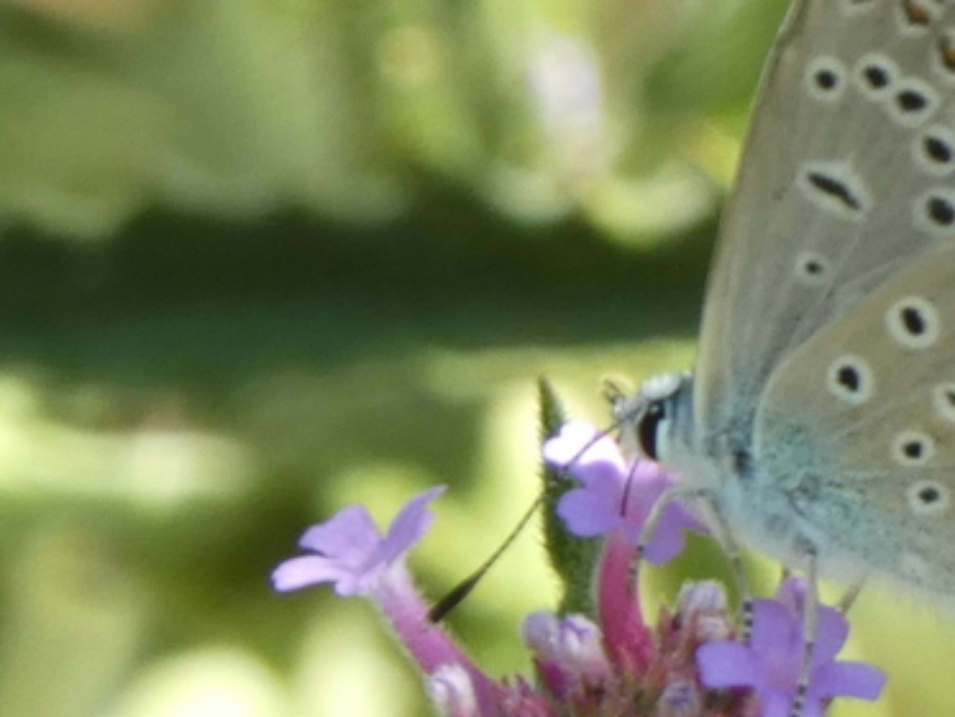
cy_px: 484
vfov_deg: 1.5
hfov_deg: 2.0
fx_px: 27735
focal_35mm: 1005
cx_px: 892
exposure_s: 1/100
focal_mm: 78.8
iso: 200
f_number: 5.6
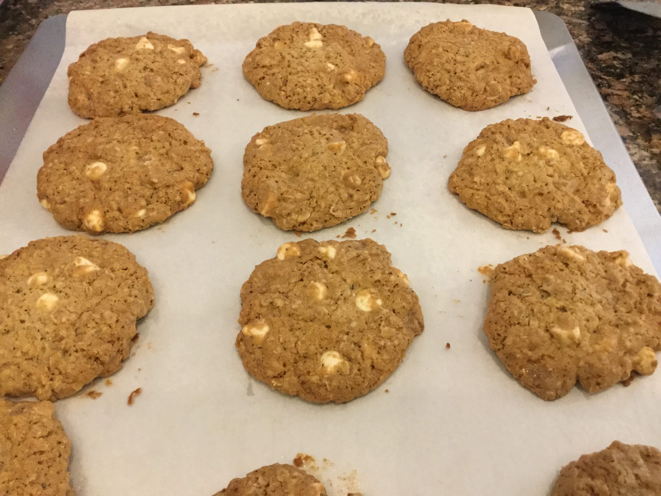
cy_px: 248
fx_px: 592
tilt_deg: -49.3
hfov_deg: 58.4
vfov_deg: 45.4
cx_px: 330
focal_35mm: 31
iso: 200
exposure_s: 1/30
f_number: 2.4
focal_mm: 3.3
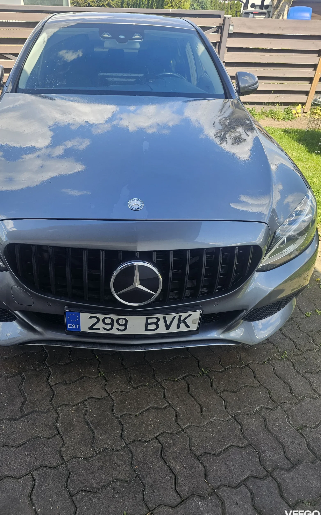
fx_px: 350
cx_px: 125
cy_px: 256
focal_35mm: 25
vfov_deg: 72.6
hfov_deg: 48.9
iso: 20
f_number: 1.7
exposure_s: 1/225
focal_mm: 6.3
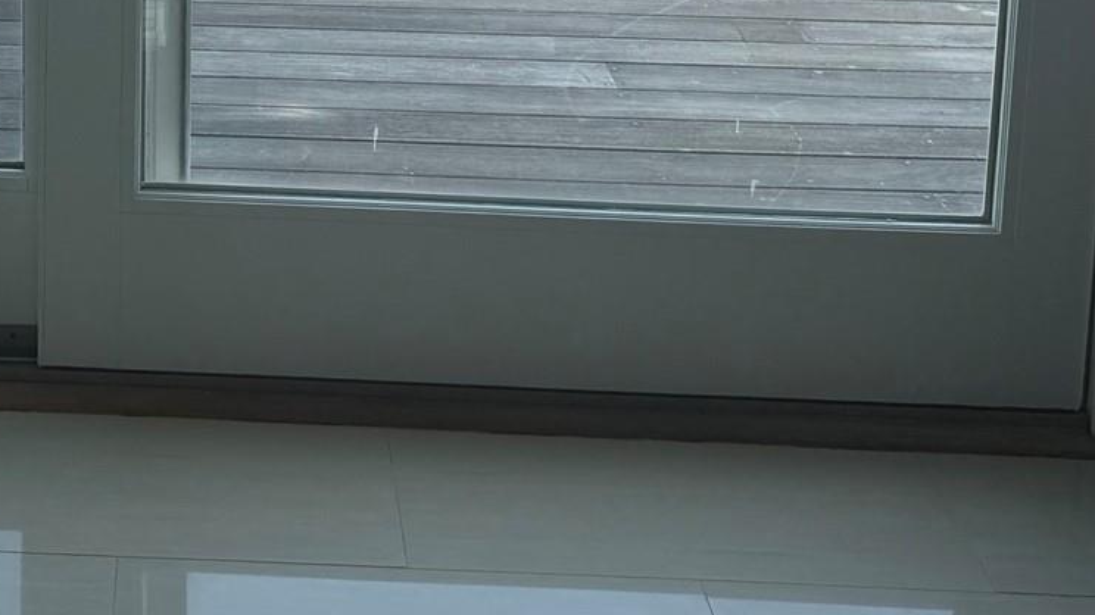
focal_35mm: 72
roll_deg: -0.5
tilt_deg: -8.1
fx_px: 2090
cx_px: 96
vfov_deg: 15.3
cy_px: -338
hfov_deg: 28.2
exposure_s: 1/2000
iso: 80
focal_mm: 6.76
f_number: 1.78
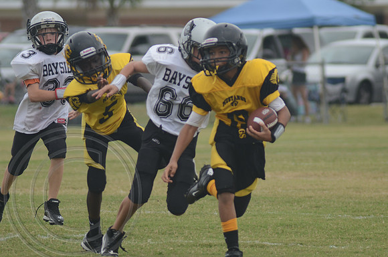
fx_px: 5162
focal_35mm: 480
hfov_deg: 4.3
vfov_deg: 2.9
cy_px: 128
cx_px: 194
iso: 400
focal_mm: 320
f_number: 5.6
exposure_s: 1/800
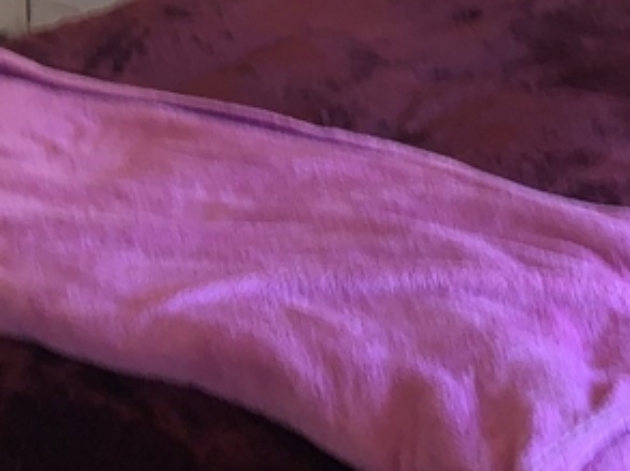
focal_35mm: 91
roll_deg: +0.7
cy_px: -202
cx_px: 189
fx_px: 1654
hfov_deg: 21.4
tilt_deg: -10.8
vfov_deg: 15.2
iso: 50
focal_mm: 4.25
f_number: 1.8
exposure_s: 1/15
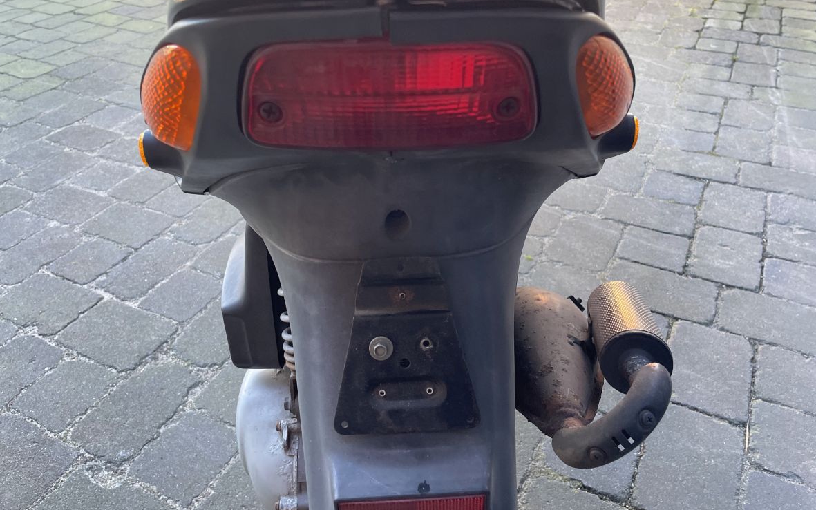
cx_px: 404
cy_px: 207
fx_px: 623
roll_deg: +1.3
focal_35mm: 28
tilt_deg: -33.7
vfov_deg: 44.3
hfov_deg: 66.5
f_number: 1.6
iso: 125
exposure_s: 1/109
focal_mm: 4.2
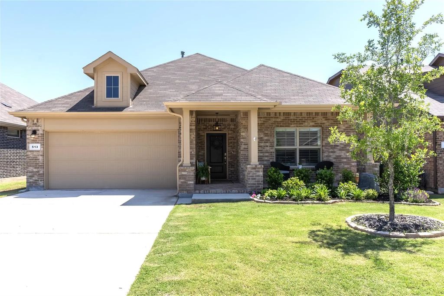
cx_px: 222
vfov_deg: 53.1
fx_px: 296
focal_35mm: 24
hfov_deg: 73.7
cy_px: 148
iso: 100
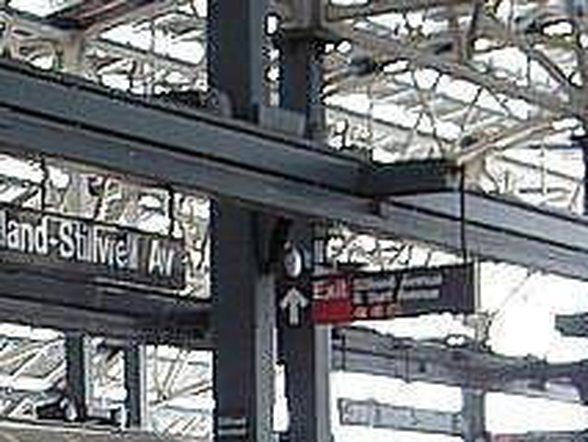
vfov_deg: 8.2
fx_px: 3042
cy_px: 470
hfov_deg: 10.9
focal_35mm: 179
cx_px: 15
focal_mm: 8.6
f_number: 3.6
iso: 50
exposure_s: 1/60
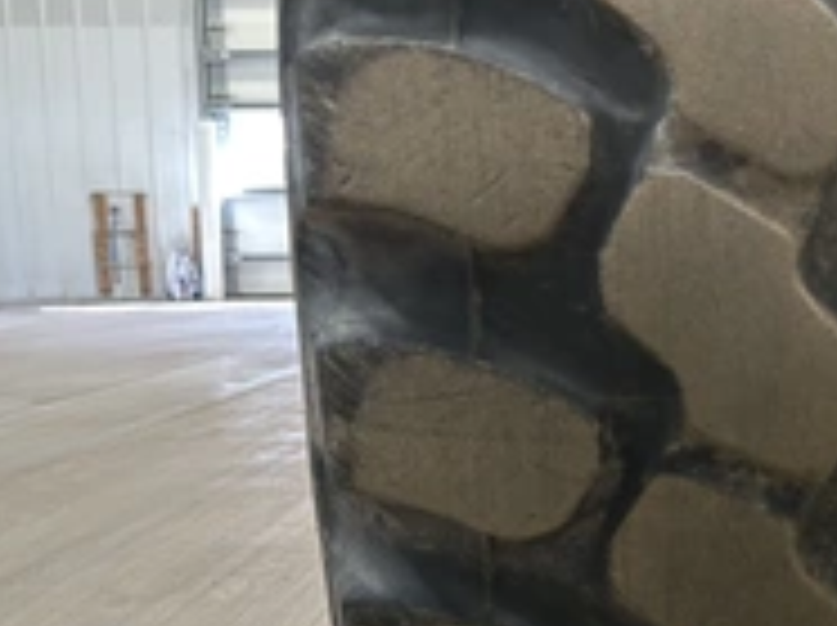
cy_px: 432
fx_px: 1352
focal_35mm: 56
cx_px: 711
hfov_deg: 33.1
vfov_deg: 25.9
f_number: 1.5
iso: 250
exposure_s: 1/59
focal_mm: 5.7
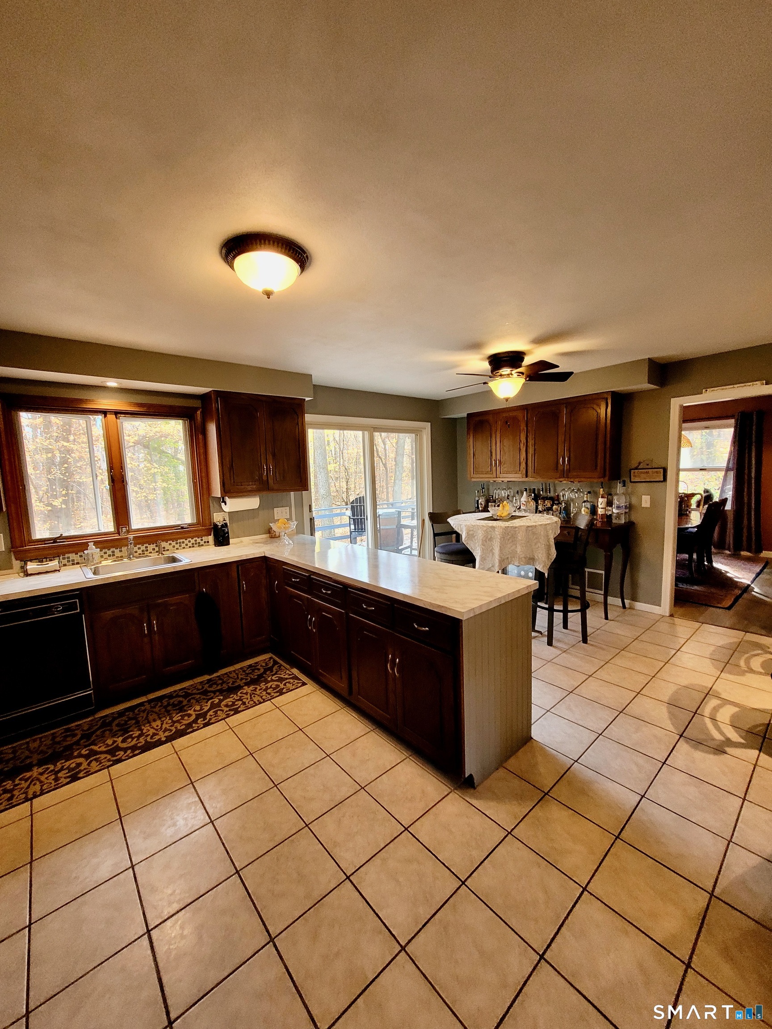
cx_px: 386
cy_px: 514
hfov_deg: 89.9
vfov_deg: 106.2
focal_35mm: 13
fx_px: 387
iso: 250
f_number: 2.2
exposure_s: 1/60
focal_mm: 1.74
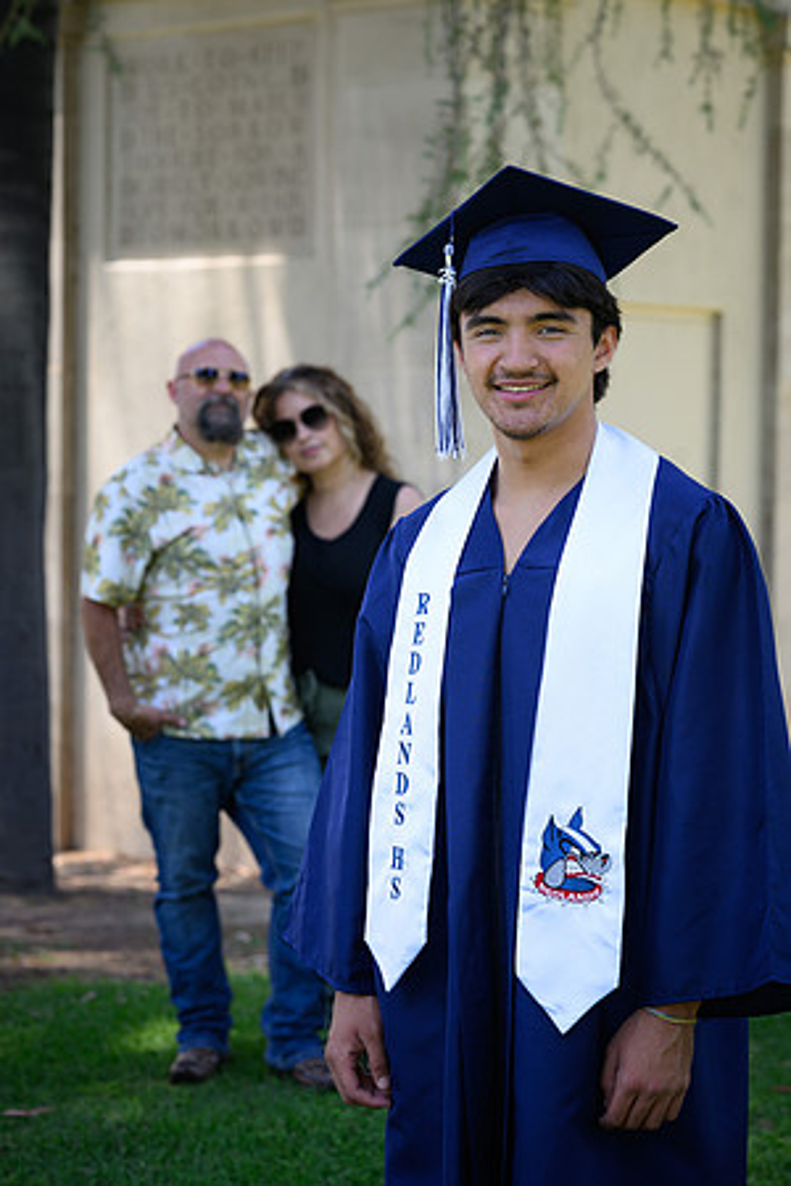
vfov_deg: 23.9
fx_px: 2801
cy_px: 593
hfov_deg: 16.1
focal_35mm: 85
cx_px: 396
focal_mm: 85
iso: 100
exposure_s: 1/125
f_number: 5
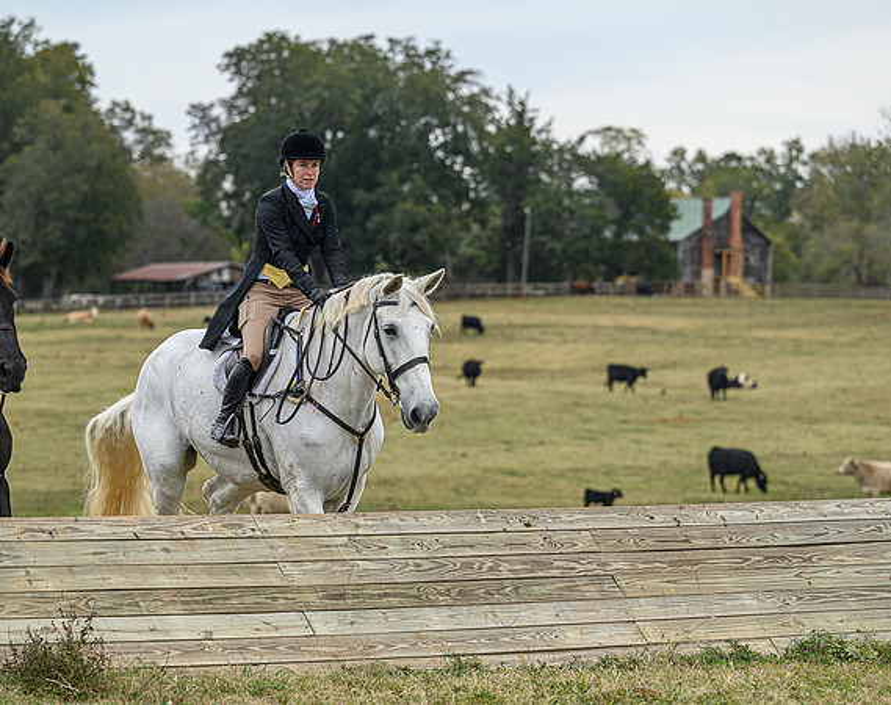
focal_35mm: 170
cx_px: 348
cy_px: 445
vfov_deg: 9.0
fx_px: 4450
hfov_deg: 11.4
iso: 500
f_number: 3.5
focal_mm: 120
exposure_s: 1/800
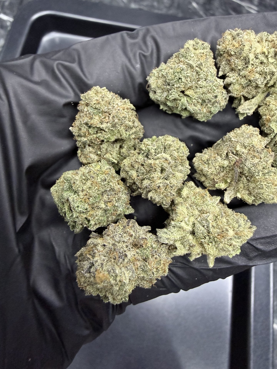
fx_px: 256
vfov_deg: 71.6
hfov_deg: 56.8
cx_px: 138
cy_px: 184
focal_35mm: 24
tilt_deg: -72.3
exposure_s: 1/71
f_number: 2.2
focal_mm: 2.22
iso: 320
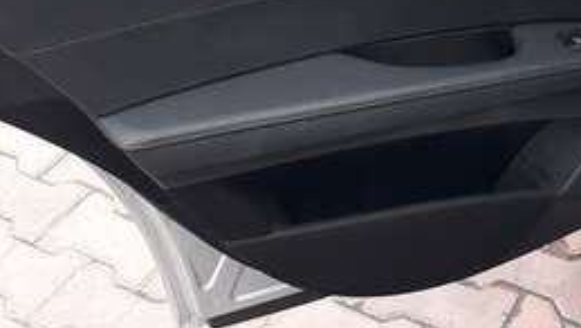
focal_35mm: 75
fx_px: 1156
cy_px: -192
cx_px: 379
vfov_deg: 14.8
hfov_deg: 28.1
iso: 64
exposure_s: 1/100
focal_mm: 3.6
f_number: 1.9
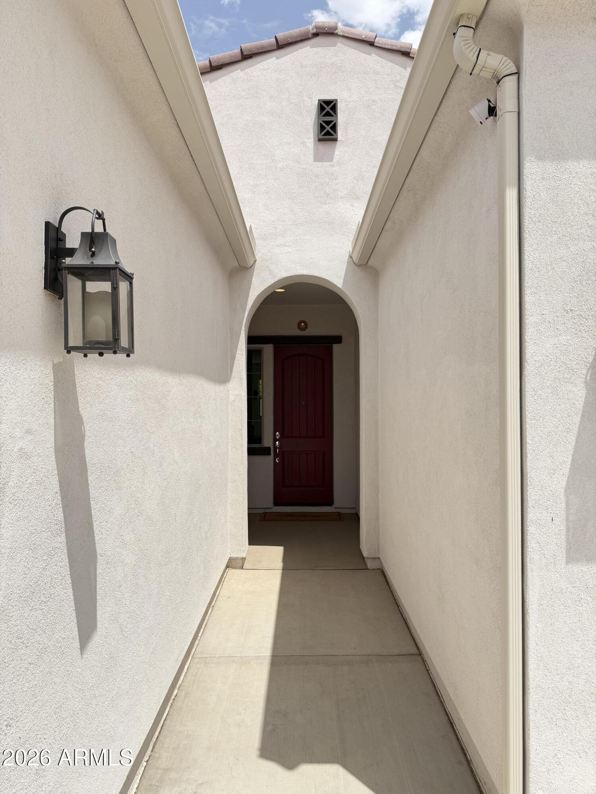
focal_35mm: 24
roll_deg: +0.1
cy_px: 397
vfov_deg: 71.6
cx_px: 298
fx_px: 551
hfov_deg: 56.8
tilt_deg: +0.7
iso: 80
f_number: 1.78
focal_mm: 6.76
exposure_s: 1/3953
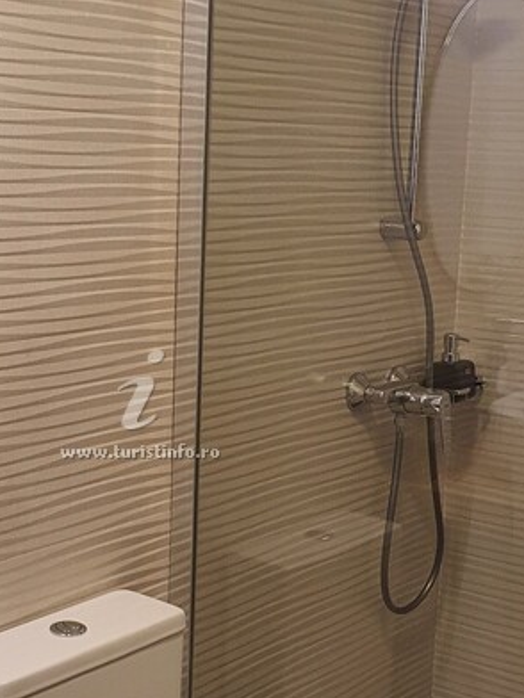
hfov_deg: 21.4
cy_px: 397
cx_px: 135
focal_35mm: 68
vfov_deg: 28.5
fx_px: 1372
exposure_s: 1/100
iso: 250
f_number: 2.4
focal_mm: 4.3
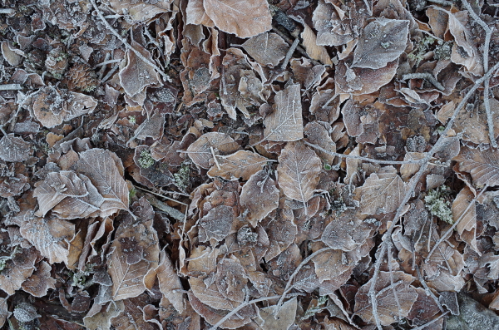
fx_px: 719
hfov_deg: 38.3
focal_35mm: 52
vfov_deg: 25.9
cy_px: 165
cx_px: 250
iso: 800
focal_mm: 35
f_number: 8
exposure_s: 1/80
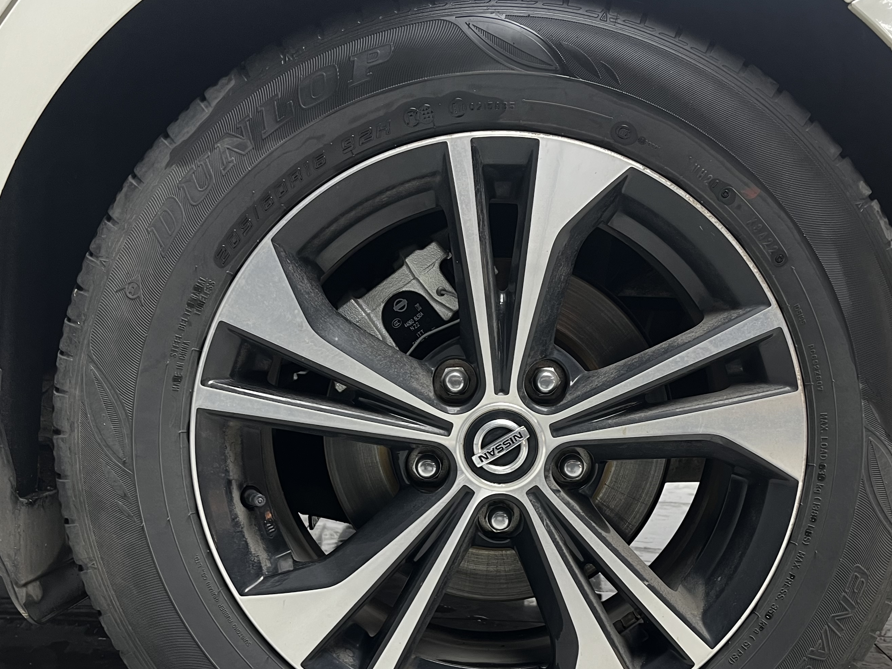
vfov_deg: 35.6
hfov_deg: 46.7
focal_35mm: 40
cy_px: 440
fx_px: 1031
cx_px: 495
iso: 64
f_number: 1.6
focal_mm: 5.1
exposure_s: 1/50
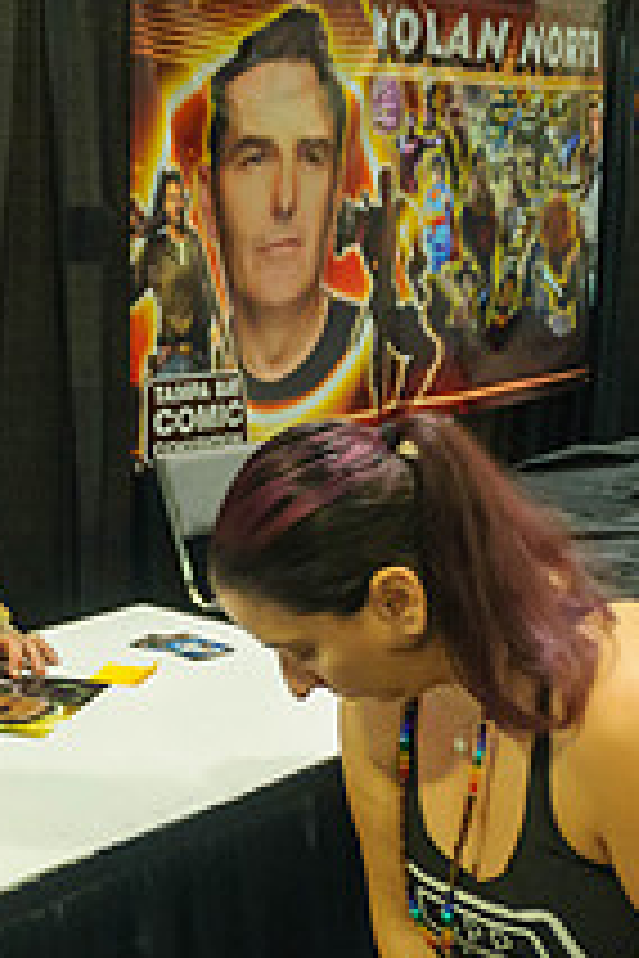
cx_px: 106
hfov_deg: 23.3
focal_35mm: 57
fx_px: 1518
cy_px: 540
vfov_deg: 35.0
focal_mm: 18
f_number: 3.5
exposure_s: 1/50
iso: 800
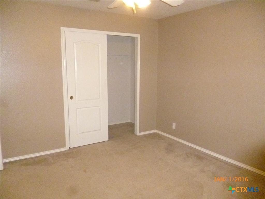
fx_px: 214
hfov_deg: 63.4
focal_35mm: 28
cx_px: 132
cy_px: 100
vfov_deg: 49.7
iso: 1250
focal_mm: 5
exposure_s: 1/125
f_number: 3.1
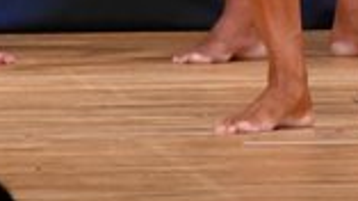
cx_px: 361
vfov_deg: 0.8
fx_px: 14701
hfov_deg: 1.4
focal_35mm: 1550
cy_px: -352
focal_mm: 200
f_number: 5.6
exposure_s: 1/400
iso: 3200
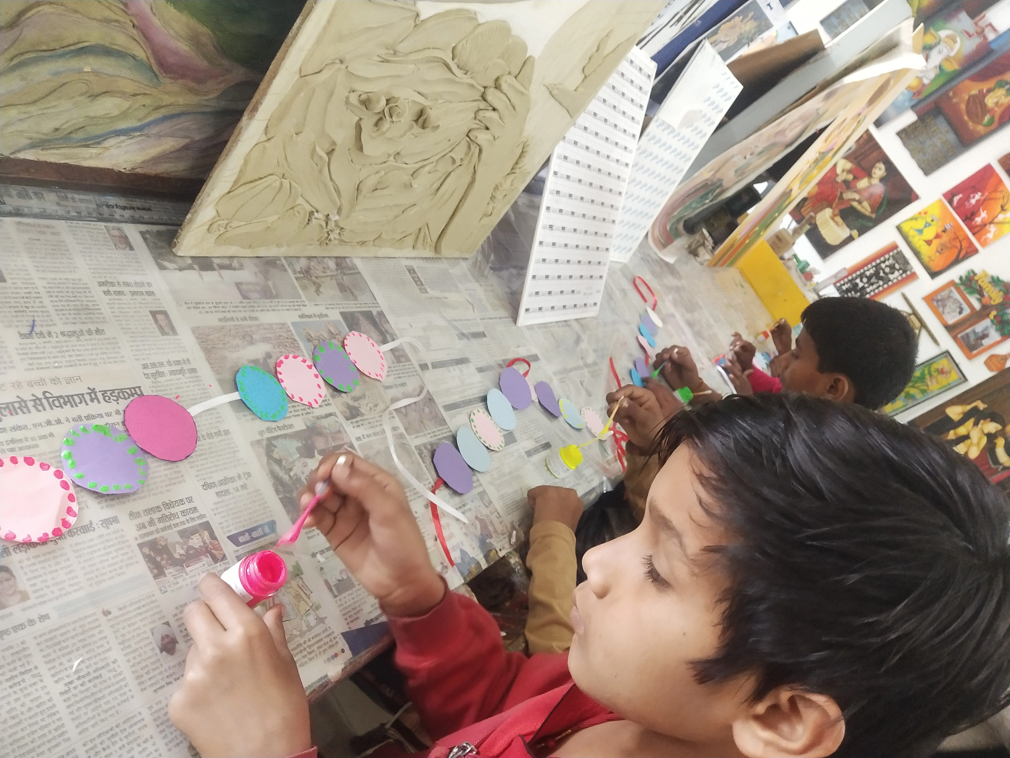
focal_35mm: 30
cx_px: 505
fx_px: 875
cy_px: 379
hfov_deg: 60.0
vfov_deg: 46.8
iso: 404
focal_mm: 3.95
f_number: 1.8
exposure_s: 1/50
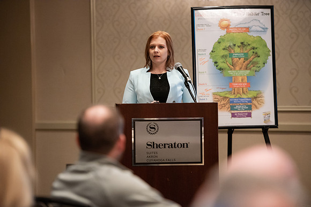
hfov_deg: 14.7
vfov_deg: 9.8
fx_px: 1210
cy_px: 104
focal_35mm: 140
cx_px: 156
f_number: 2.8
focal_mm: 140
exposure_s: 1/200
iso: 5000
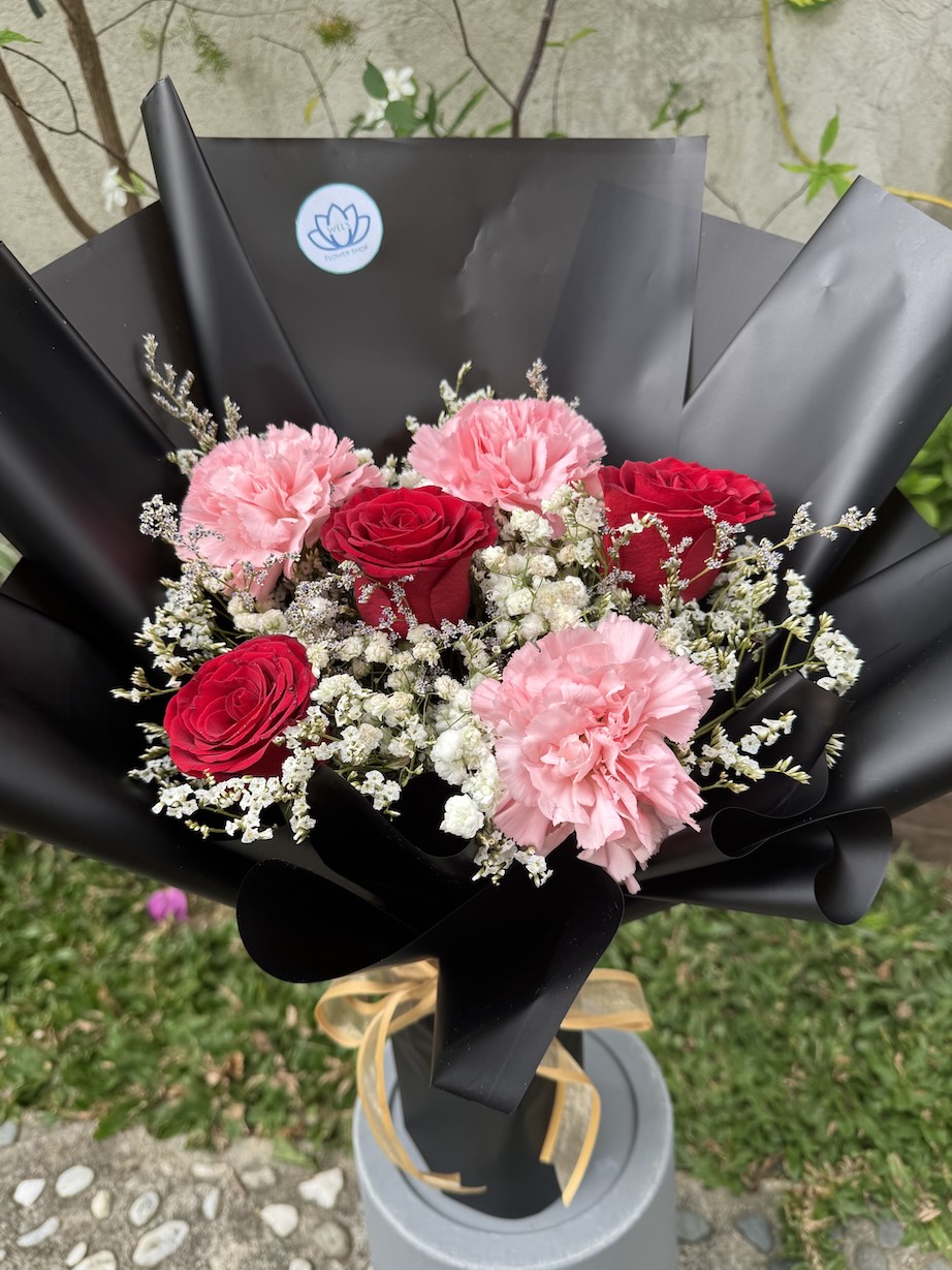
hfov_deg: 54.9
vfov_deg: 69.4
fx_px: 917
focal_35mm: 25
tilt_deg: -30.3
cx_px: 463
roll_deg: +1.1
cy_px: 656
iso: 80
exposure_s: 1/368
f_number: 1.78
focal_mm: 6.76
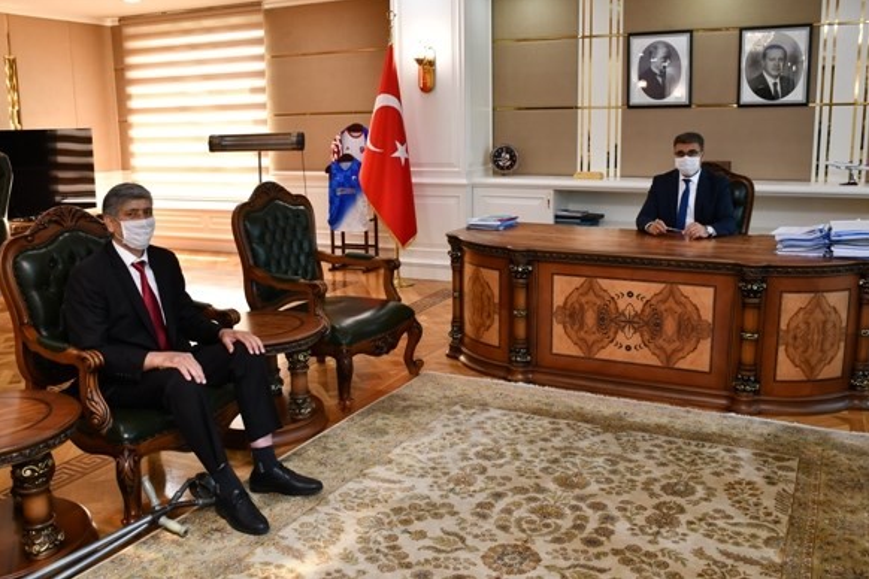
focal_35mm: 33
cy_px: 262
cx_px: 418
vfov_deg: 39.9
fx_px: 797
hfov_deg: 57.2
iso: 320
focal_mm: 20
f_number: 4
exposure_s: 1/60
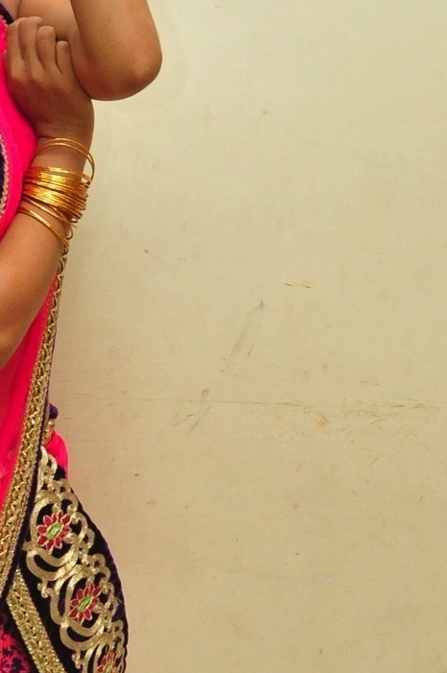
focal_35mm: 116
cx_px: -42
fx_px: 2165
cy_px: 546
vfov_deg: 17.5
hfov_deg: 11.6
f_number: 7.1
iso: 1600
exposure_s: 1/125
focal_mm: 30
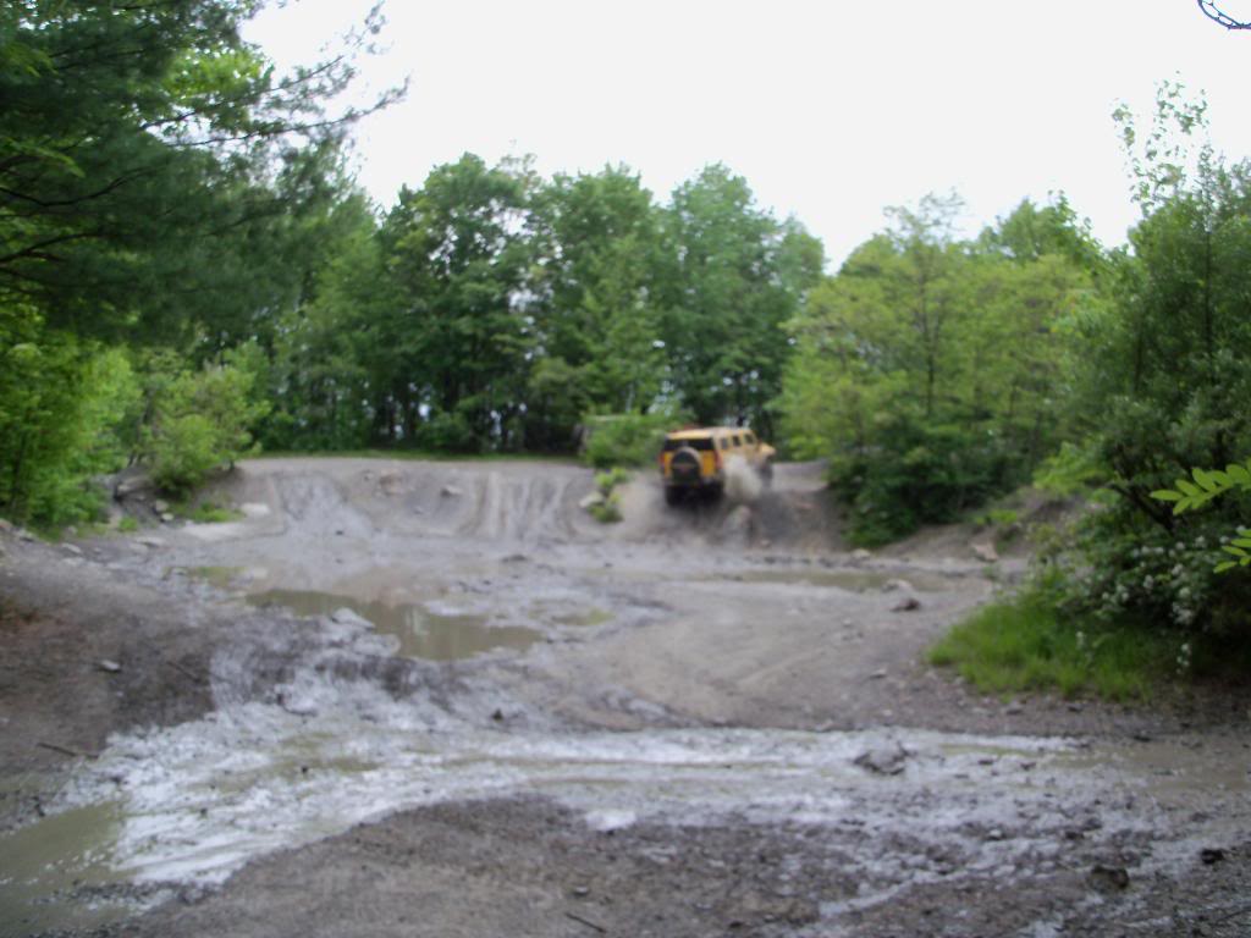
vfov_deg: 40.7
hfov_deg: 52.6
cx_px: 626
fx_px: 1265
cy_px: 469
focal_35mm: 35
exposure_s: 1/400
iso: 80
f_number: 3
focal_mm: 6.3
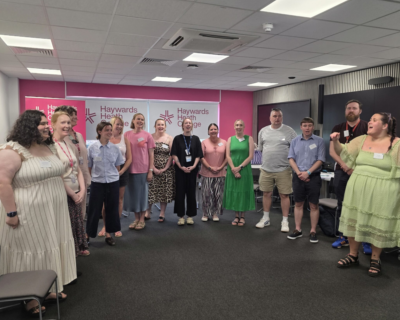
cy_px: 154
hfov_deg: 62.2
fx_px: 331
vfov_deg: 51.5
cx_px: 201
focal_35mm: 28
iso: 125
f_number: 1.7
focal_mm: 6.3
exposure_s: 1/100
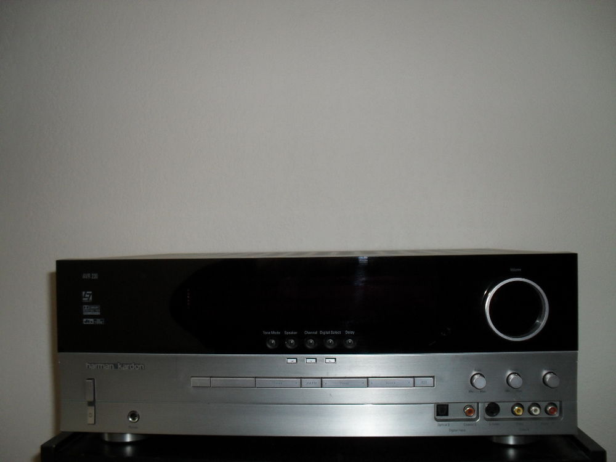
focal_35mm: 35
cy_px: 231
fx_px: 623
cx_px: 308
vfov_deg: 40.7
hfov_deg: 52.6
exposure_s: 1/45
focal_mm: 6.3
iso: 200
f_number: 3.2
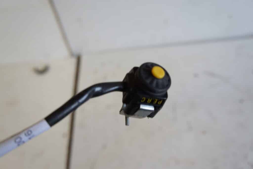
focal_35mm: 30
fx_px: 211
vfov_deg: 43.6
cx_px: 126
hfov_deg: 61.9
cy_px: 84
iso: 500
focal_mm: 20
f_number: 4
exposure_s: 1/60
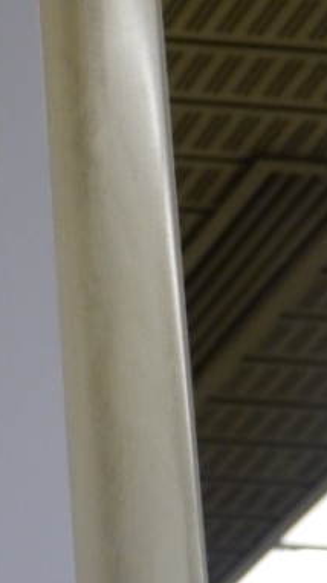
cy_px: 170
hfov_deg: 4.9
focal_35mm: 246
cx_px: -229
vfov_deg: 8.8
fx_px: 3796
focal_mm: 42
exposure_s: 1/80
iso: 1600
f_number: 5.6
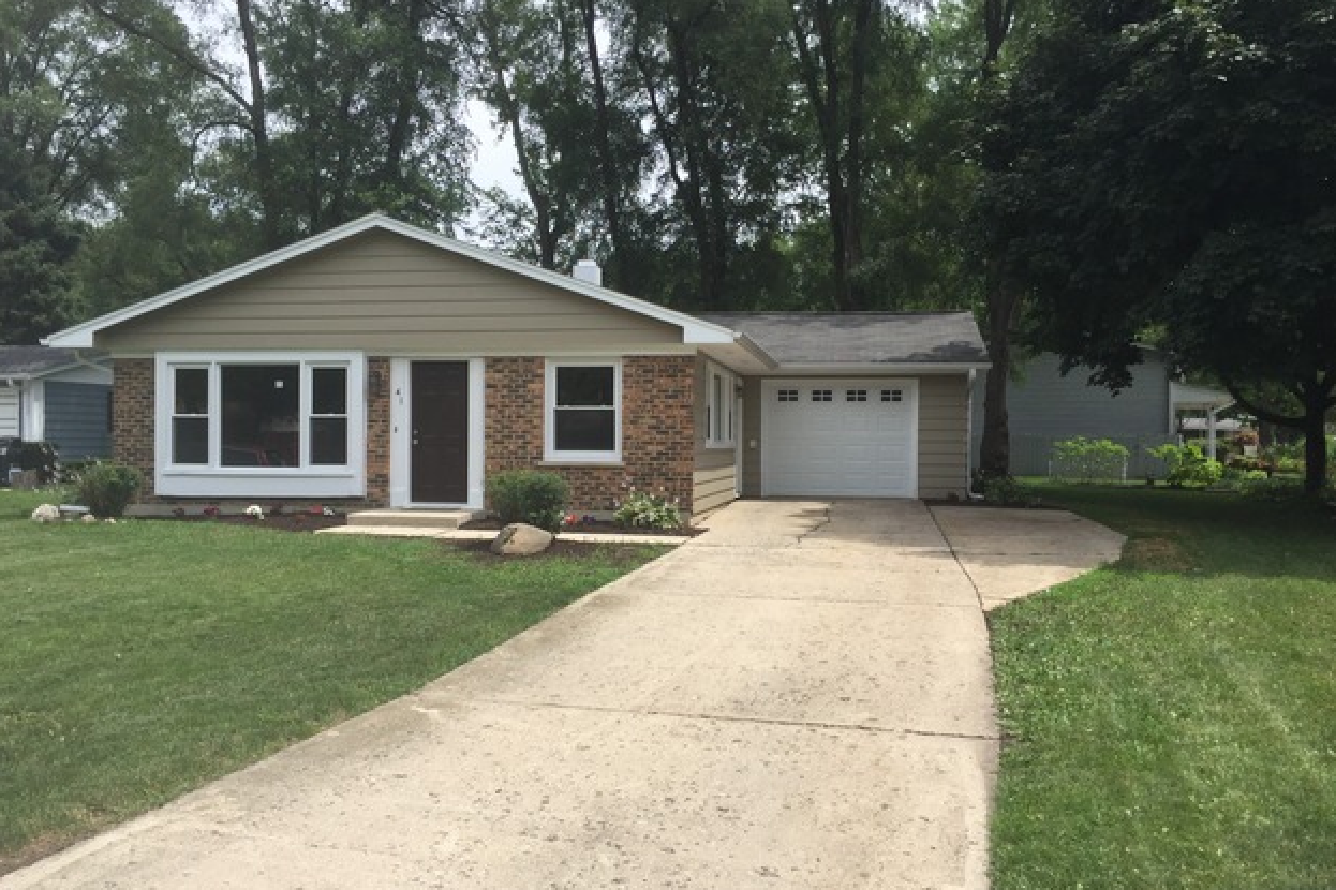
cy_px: 468
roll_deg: -1.2
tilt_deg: +1.7
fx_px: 1150
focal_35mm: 31
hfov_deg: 60.3
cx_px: 665
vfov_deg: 42.3
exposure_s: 1/1799
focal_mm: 4.15
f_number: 2.2
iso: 32
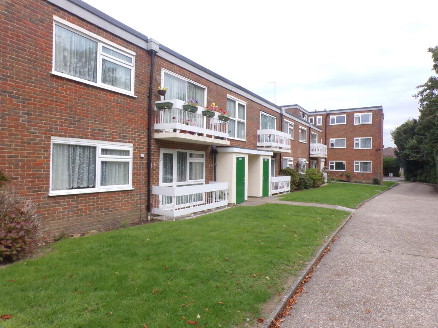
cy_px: 164
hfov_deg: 71.6
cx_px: 219
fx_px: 304
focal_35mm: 24
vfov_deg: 56.8
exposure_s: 1/60
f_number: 8
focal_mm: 4.3
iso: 80
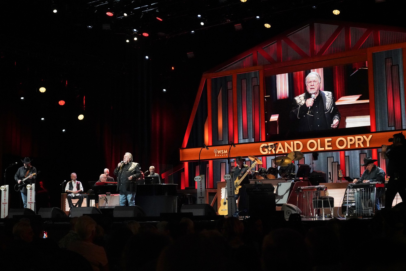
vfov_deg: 22.6
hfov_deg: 33.4
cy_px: 136
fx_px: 677
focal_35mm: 60
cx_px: 203
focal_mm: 60
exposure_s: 1/100
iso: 12800
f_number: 5.6
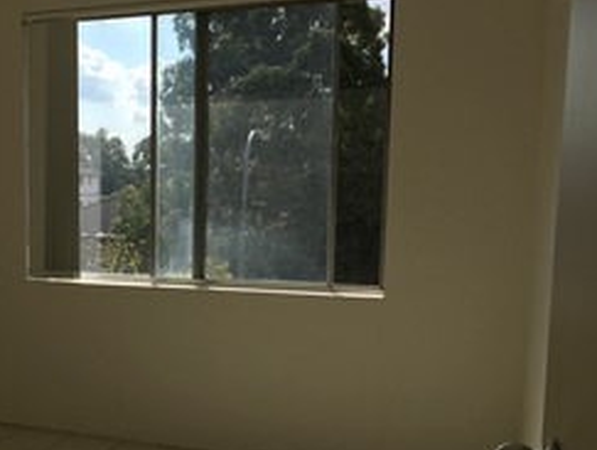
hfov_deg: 39.4
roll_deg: -0.6
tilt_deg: -6.4
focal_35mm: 46
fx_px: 795
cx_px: 111
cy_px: 280
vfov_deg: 31.5
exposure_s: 1/1076
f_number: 1.8
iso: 20
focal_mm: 3.99
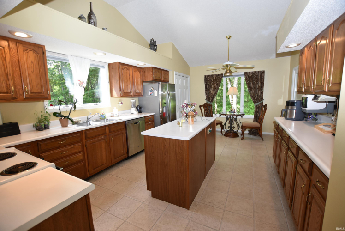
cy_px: 116
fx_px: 144
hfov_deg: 100.3
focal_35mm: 15
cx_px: 172
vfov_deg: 77.4
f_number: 4
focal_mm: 10
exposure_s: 1/250
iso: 400
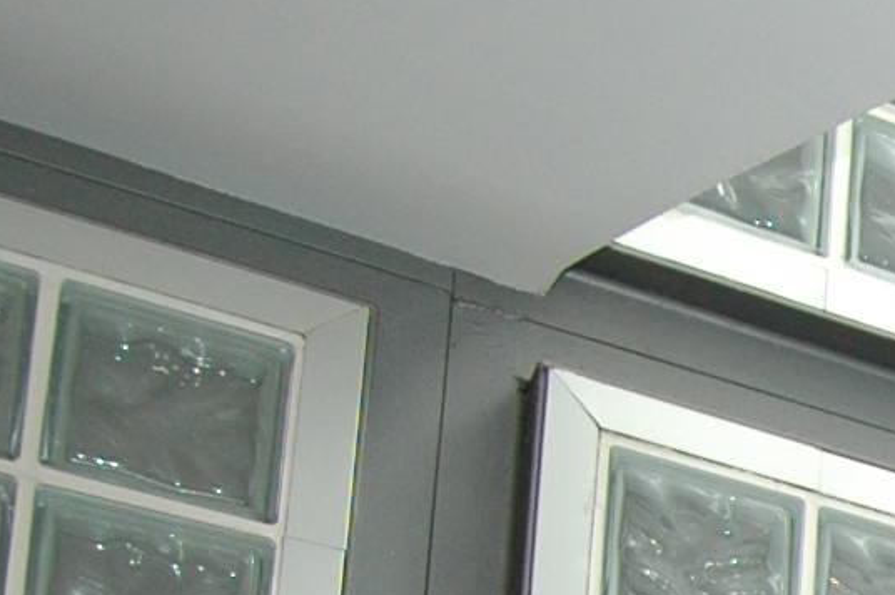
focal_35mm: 101
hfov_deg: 14.2
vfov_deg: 11.3
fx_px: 2508
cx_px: 2119
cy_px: 1419
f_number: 5.6
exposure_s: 1/125
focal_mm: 12
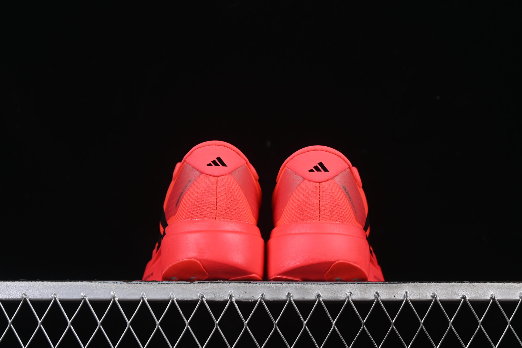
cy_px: 174
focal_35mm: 75
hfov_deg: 27.0
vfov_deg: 18.2
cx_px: 261
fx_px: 1087
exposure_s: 1/80
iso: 160
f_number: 8
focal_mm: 50
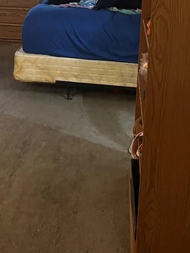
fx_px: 461
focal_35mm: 63
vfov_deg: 29.5
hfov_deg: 22.8
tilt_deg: -7.7
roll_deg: +1.6
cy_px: 28
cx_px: 28
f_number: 1.6
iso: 500
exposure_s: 1/30
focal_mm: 5.1
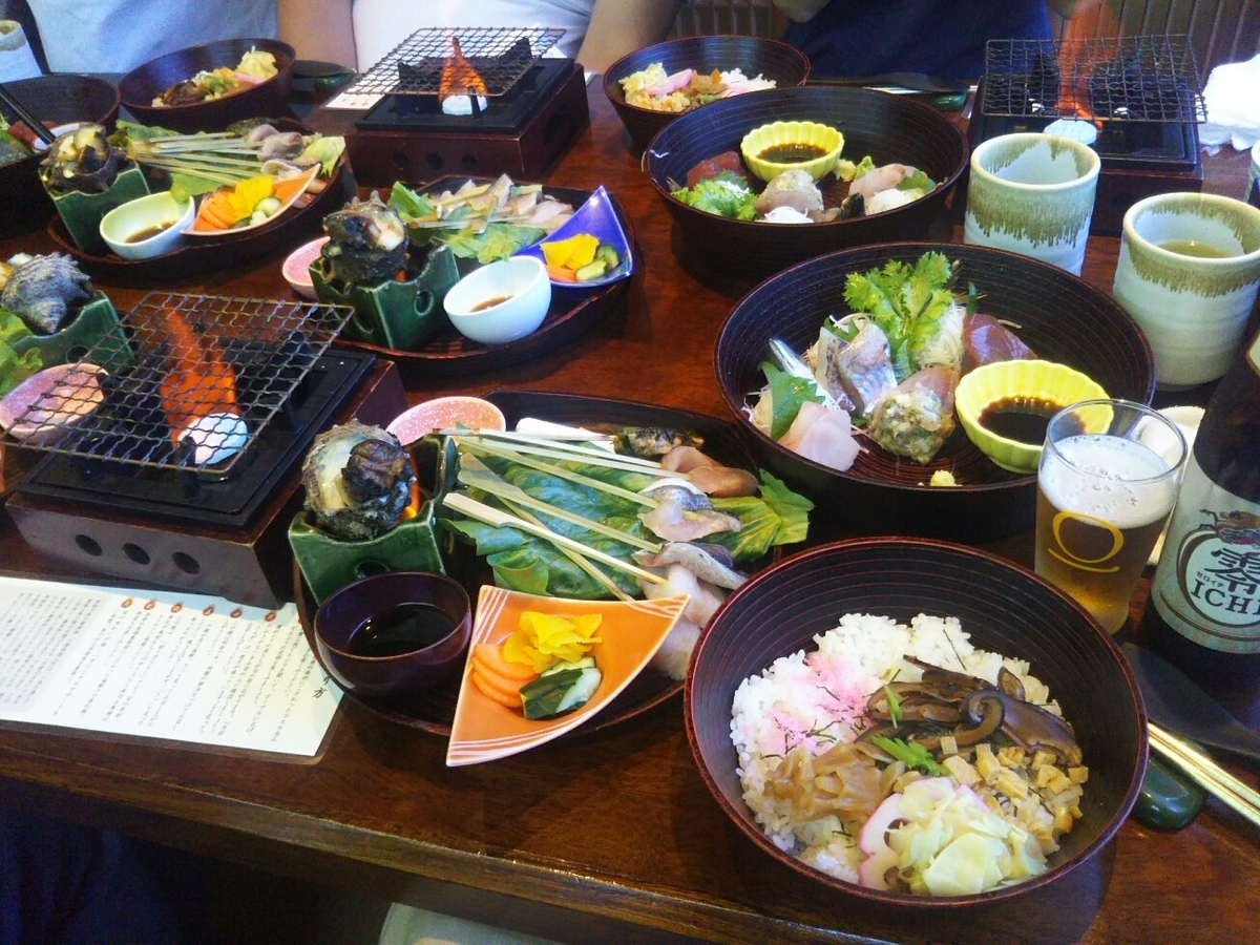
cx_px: 630
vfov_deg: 46.8
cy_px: 472
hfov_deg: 60.0
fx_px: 1092
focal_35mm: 30
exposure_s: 1/120
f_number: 2.2
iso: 200
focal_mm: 4
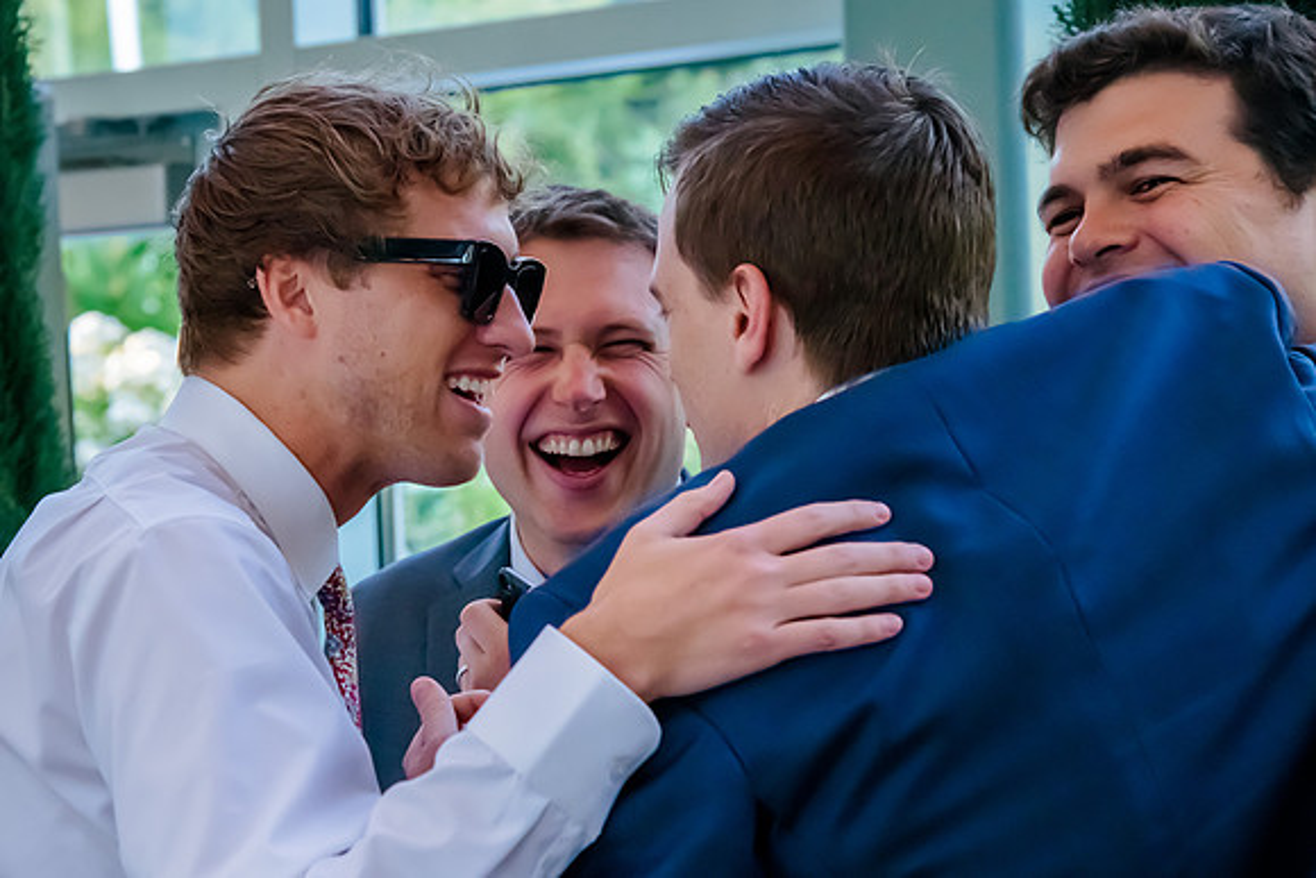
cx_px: 322
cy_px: 439
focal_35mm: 118
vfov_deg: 11.6
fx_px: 4310
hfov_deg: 17.3
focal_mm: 78
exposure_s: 1/400
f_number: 5.6
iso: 4000
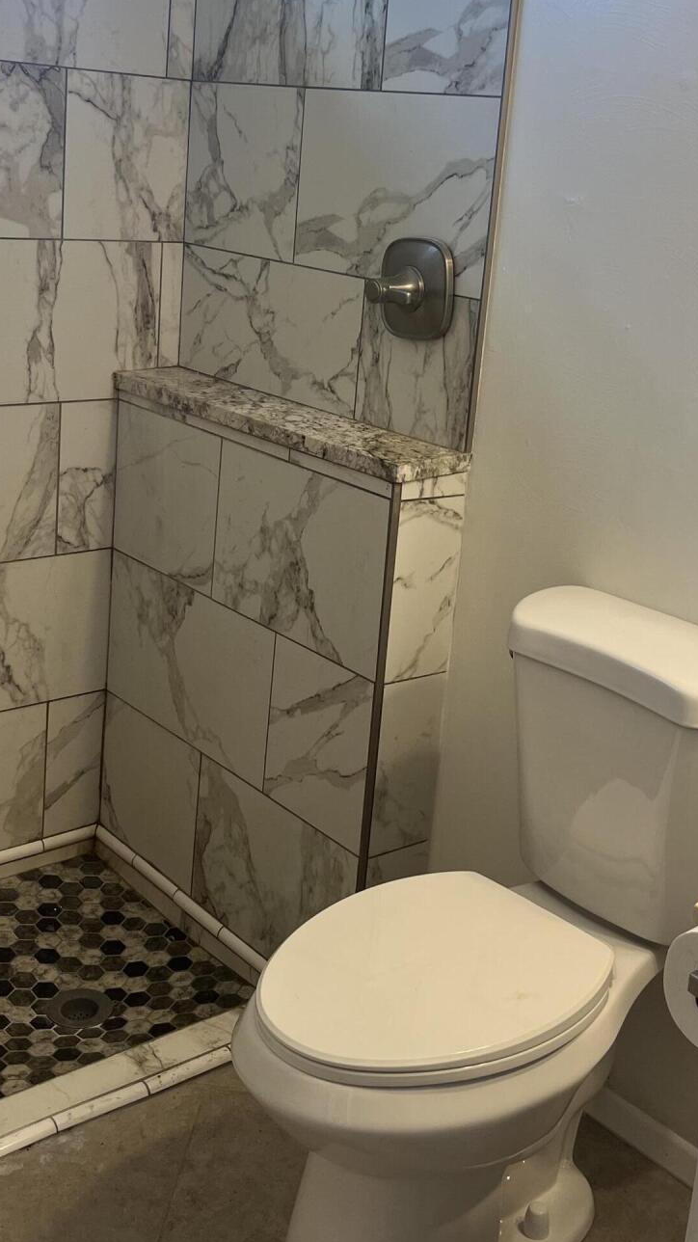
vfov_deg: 46.1
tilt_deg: -13.6
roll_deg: -5.0
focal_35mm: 44
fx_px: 1449
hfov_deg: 27.1
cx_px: 376
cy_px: 498
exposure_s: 1/60
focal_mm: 5.1
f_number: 1.6
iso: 64
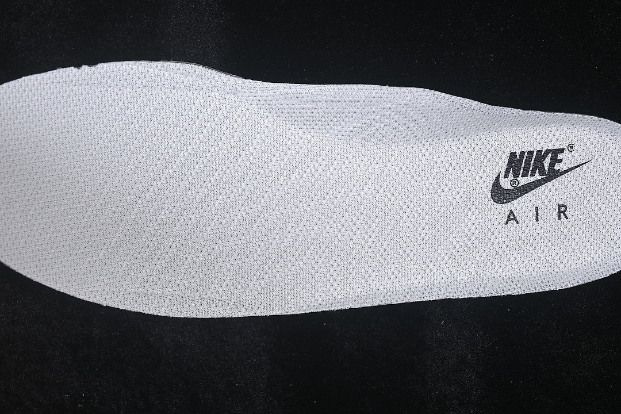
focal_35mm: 75
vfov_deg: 18.2
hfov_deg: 27.0
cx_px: 310
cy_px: 207
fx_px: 1294
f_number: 7.1
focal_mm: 50
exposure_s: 1/80
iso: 160
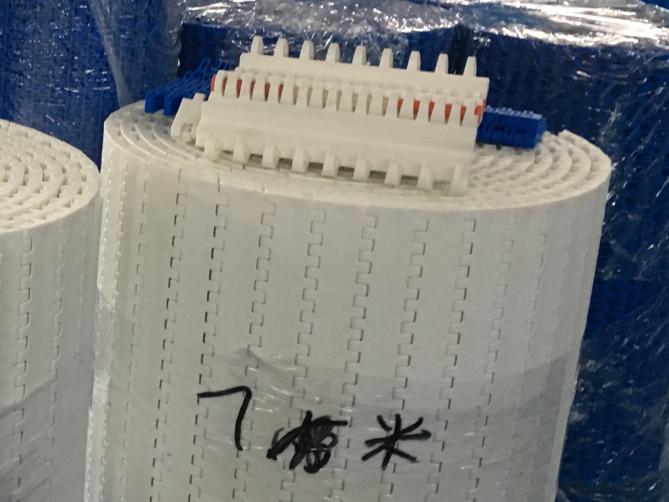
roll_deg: -2.7
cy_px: 185
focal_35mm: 65
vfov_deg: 22.5
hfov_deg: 27.7
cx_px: -33
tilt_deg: -13.3
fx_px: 1256
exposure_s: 1/33
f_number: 2.2
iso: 200
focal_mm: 4.15
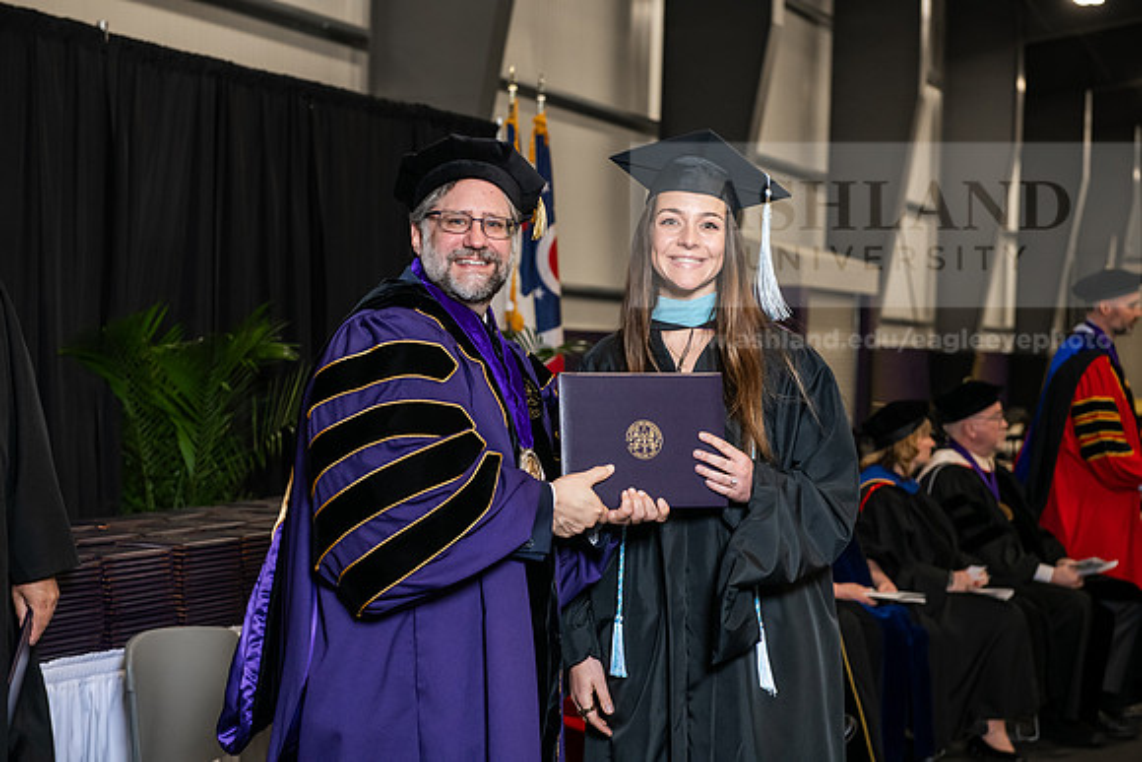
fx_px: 2221
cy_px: 381
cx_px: 571
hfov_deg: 28.8
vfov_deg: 19.5
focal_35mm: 70
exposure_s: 1/200
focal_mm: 70
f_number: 5
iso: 2000
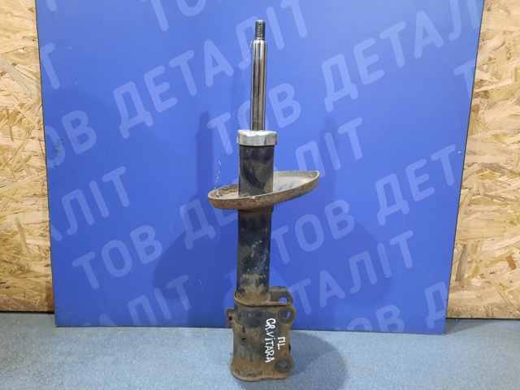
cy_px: 195
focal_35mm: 25
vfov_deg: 54.9
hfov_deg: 69.4
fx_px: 376
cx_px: 260
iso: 640
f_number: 2
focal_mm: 4.6
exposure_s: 1/20
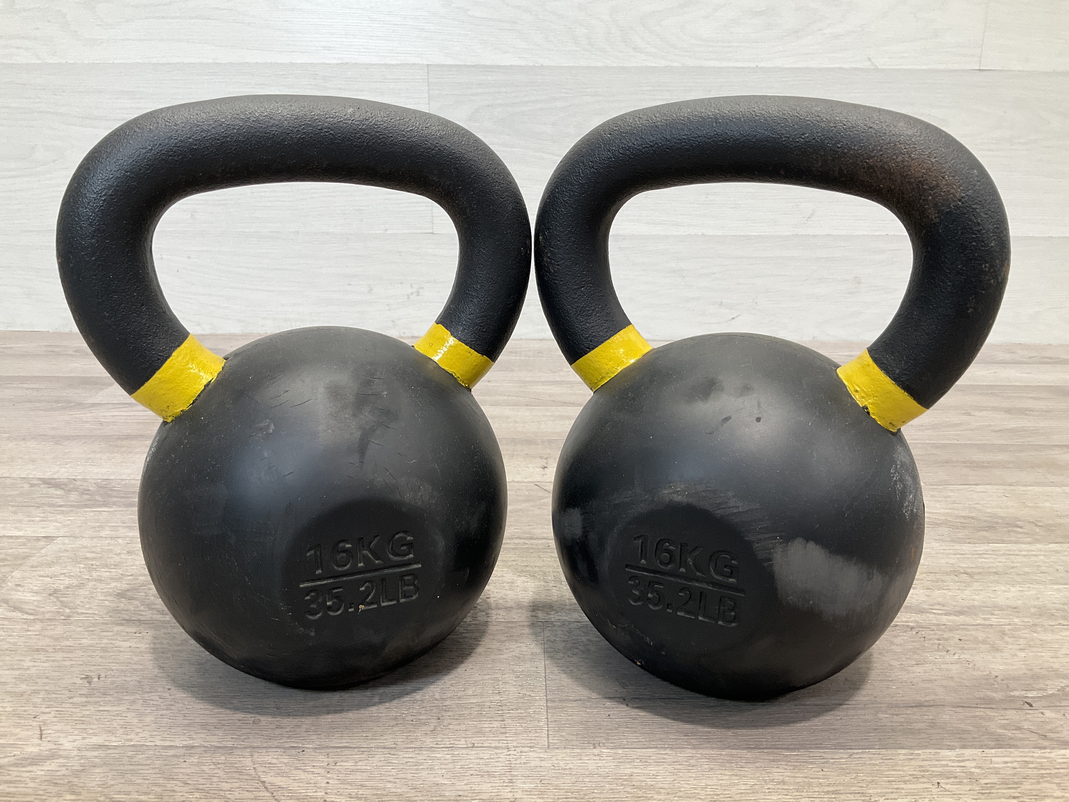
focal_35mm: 29
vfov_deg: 48.2
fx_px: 896
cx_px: 534
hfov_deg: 61.7
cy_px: 401
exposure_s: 1/100
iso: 64
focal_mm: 3
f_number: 1.8
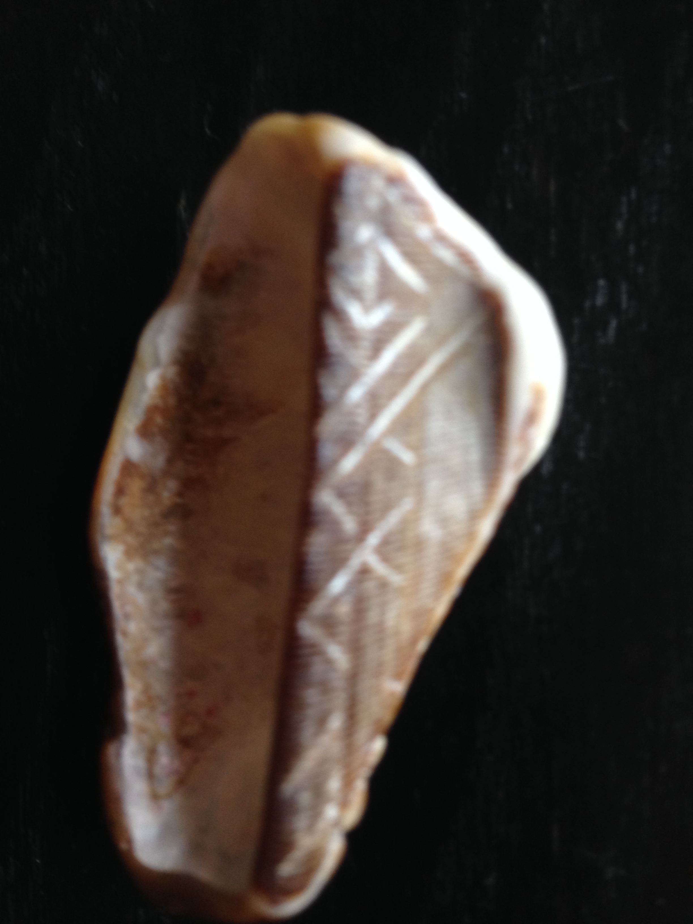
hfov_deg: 42.9
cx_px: 346
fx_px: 881
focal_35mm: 33
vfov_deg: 55.4
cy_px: 462
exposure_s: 1/20
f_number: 2.4
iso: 100
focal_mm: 4.12
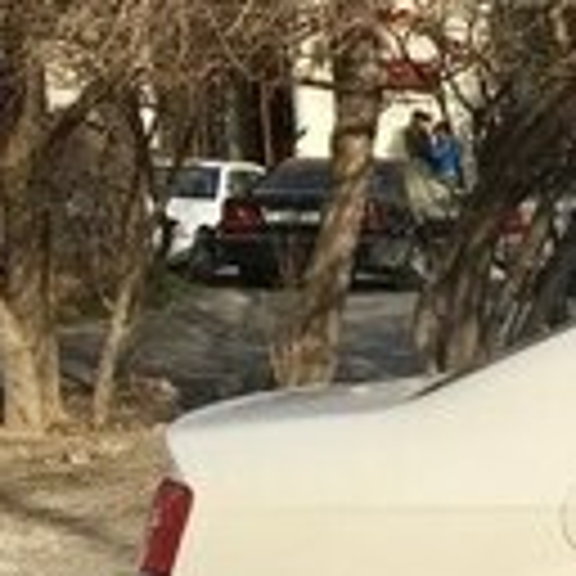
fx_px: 2485
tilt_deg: -11.6
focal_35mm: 132
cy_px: 529
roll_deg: -0.4
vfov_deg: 13.1
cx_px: 1368
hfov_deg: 11.2
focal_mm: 4.15
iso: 25
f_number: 2.2
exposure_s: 1/2137
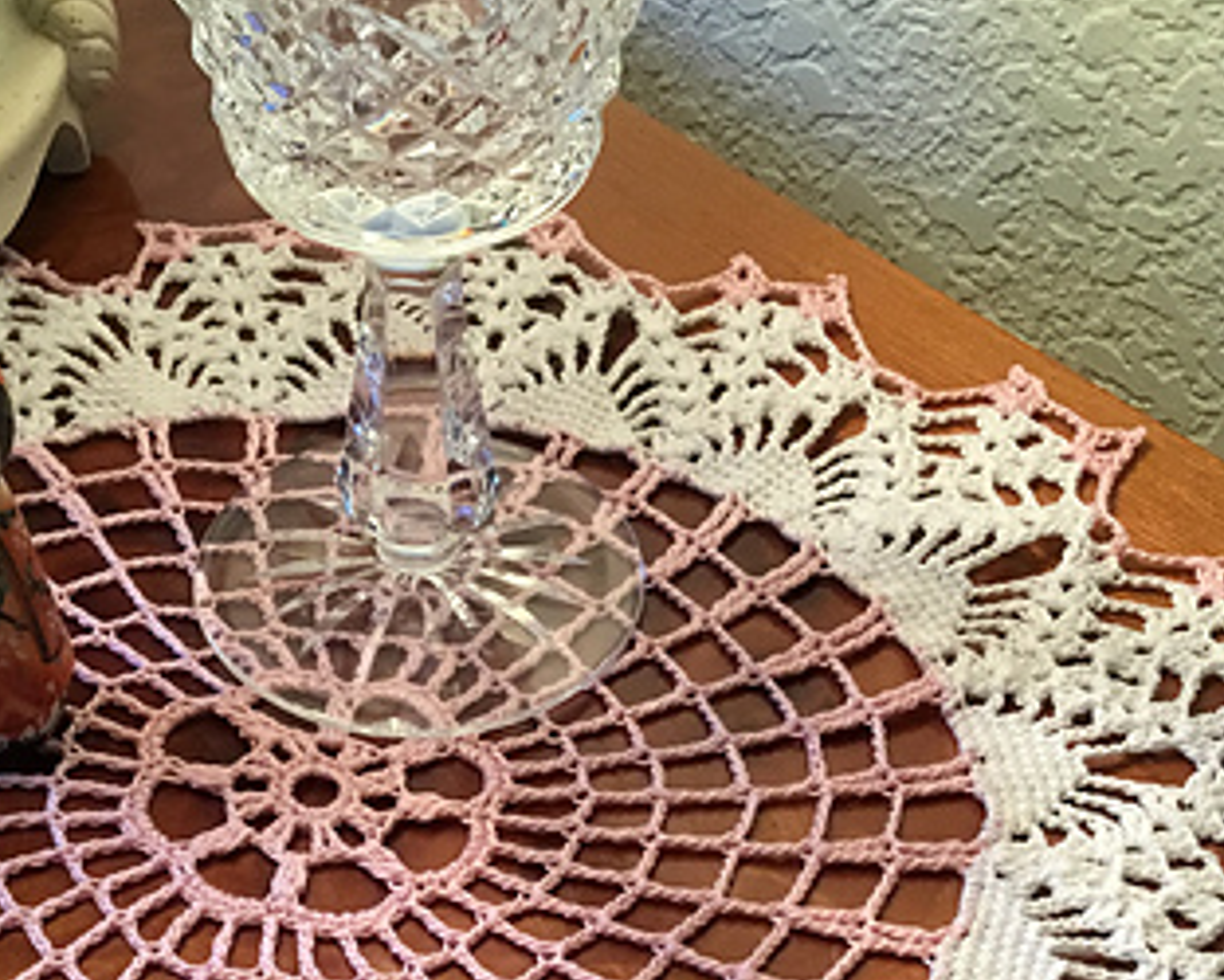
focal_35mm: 62
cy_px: 917
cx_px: 506
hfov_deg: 30.4
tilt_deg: -49.1
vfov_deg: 23.8
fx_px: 2247
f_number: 2.4
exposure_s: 1/30
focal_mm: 3.3
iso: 80
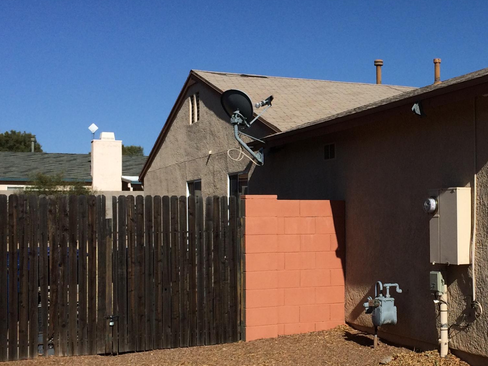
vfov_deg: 25.2
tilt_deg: +0.9
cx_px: 404
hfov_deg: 32.2
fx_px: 818
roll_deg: +1.7
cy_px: 211
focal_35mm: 58
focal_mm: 4.15
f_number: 2.2
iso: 32
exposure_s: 1/5128
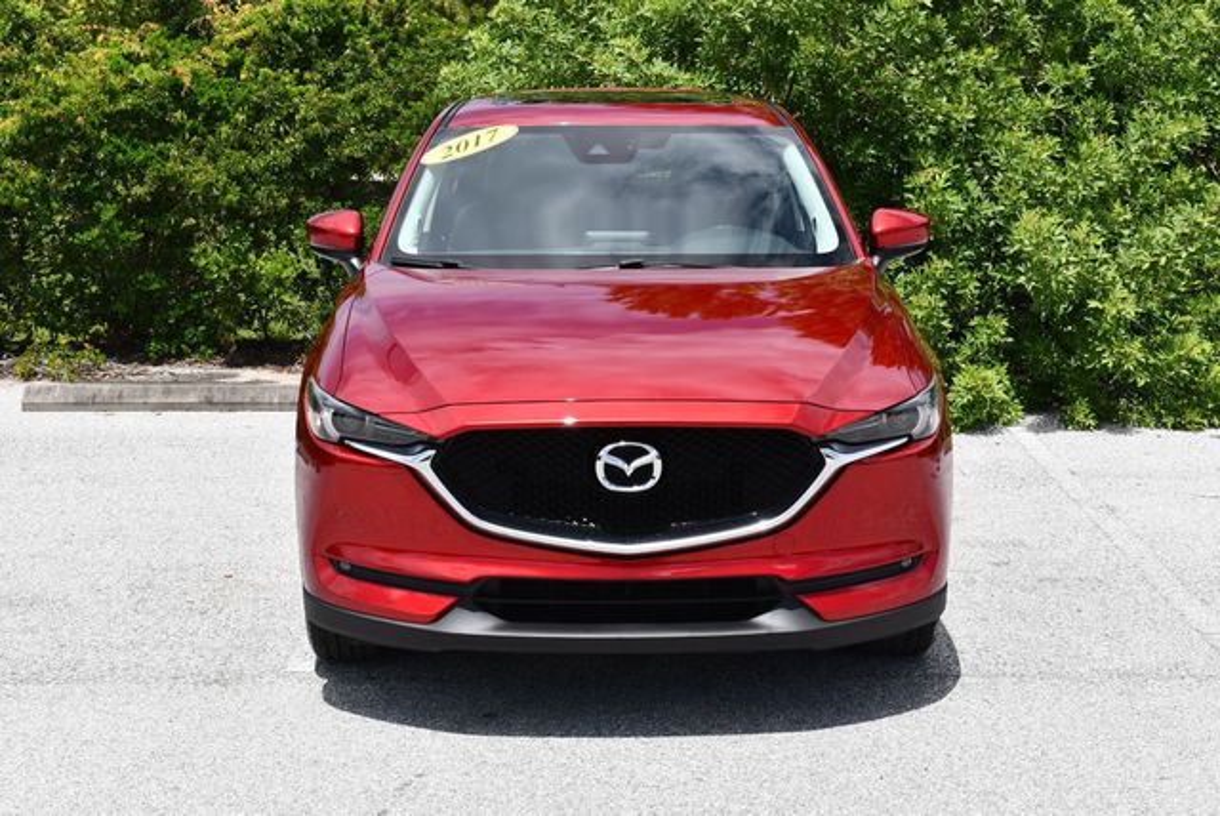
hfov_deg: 33.4
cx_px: 610
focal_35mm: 60
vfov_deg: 22.7
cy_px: 408
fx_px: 2035
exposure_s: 1/250
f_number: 8
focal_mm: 30
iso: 110
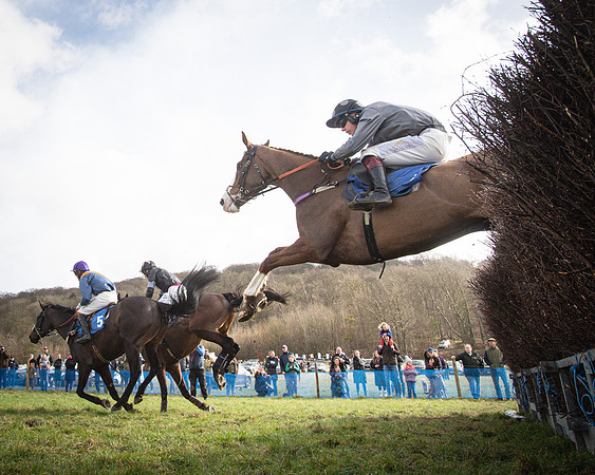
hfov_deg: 50.4
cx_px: 138
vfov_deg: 43.1
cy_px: 180
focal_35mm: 34
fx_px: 597
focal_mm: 20
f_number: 8
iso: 1250
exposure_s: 1/1600
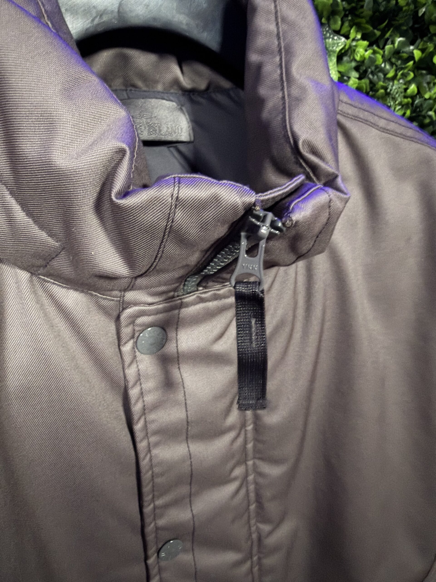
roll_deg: +2.2
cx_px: 218
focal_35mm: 24
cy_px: 291
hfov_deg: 56.8
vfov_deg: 71.6
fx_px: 403
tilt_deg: -16.6
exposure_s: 1/13
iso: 640
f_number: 2.2
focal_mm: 2.22
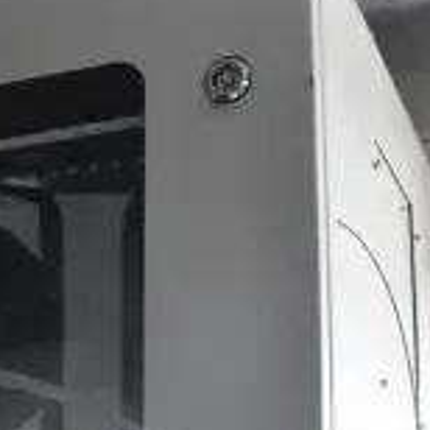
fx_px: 1279
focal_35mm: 91
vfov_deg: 18.7
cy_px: 415
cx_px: -120
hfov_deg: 17.9
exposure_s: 1/200
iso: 6400
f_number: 7.1
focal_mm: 18
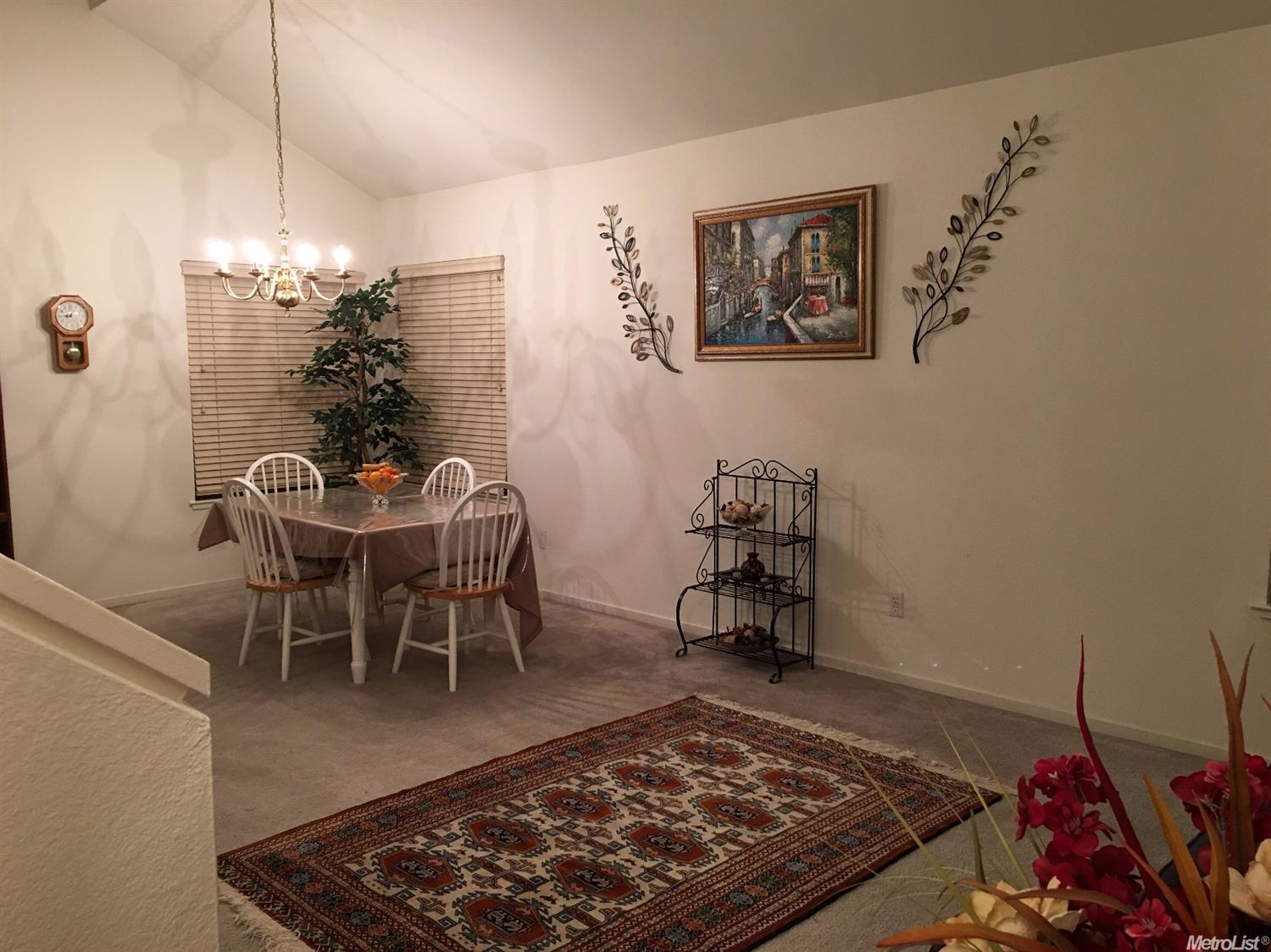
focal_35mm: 29
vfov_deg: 48.2
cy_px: 476
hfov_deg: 61.7
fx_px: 1064
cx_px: 636
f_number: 2.2
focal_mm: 4.15
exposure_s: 1/15
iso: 50
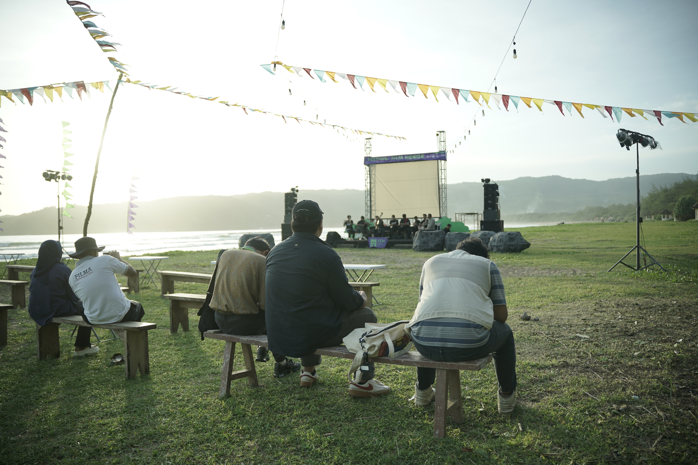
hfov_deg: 65.5
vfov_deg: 46.4
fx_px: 543
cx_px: 349
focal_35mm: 28
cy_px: 232
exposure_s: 1/640
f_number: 2.8
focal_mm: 28
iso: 125
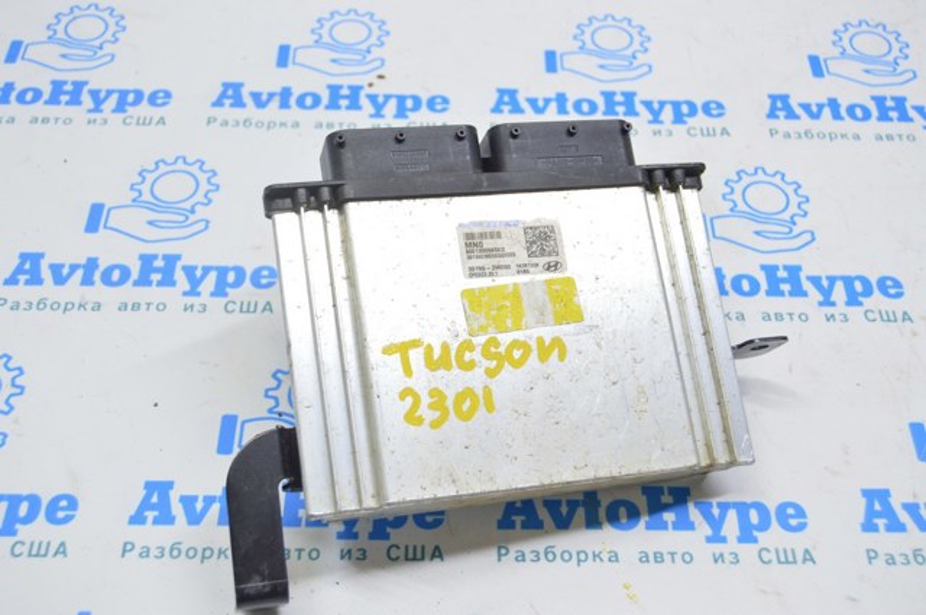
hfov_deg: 42.4
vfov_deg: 28.9
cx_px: 463
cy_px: 308
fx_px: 1195
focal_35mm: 46
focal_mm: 31
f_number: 5.6
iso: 400
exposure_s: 1/20
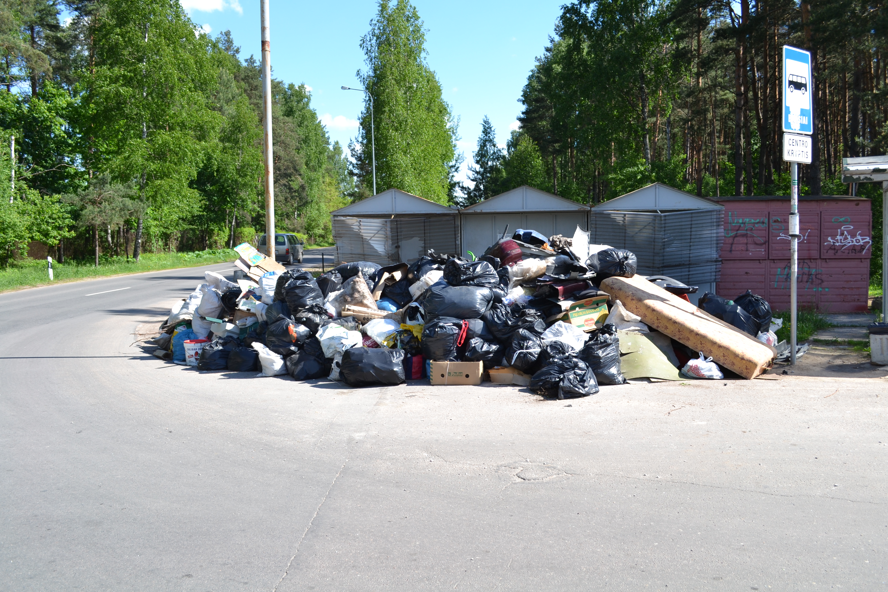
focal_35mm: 33
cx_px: 444
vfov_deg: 40.0
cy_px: 296
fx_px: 814
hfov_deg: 57.2
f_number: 6.3
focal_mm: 22
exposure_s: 1/160
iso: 100
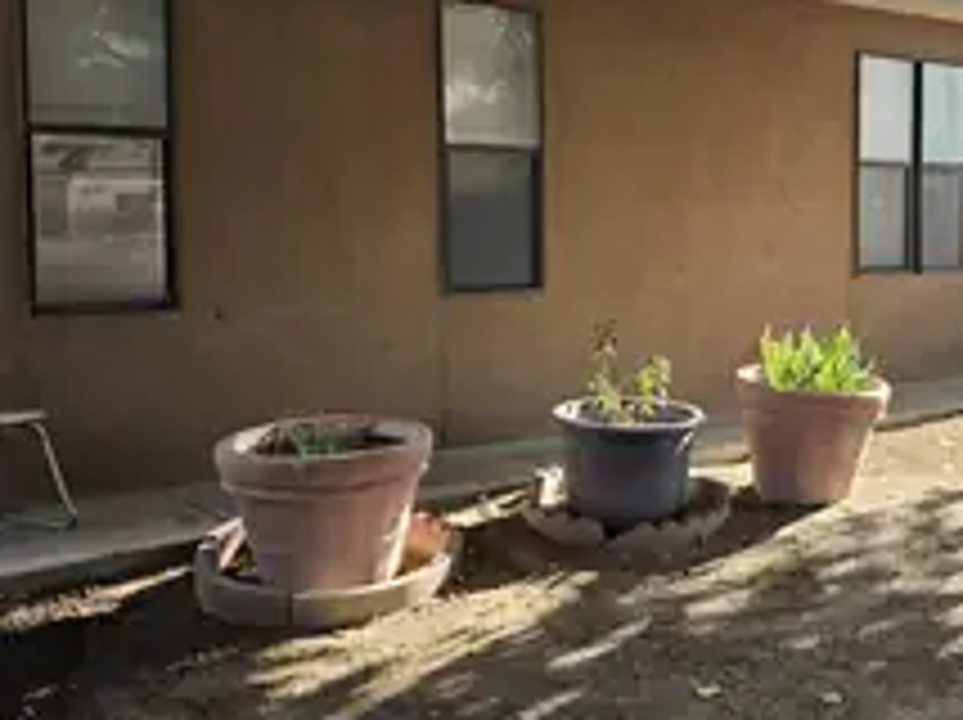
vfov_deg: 33.4
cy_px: 274
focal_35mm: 43
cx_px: 778
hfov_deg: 41.9
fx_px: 1195
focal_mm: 6.5
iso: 64
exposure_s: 1/3168
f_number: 1.4
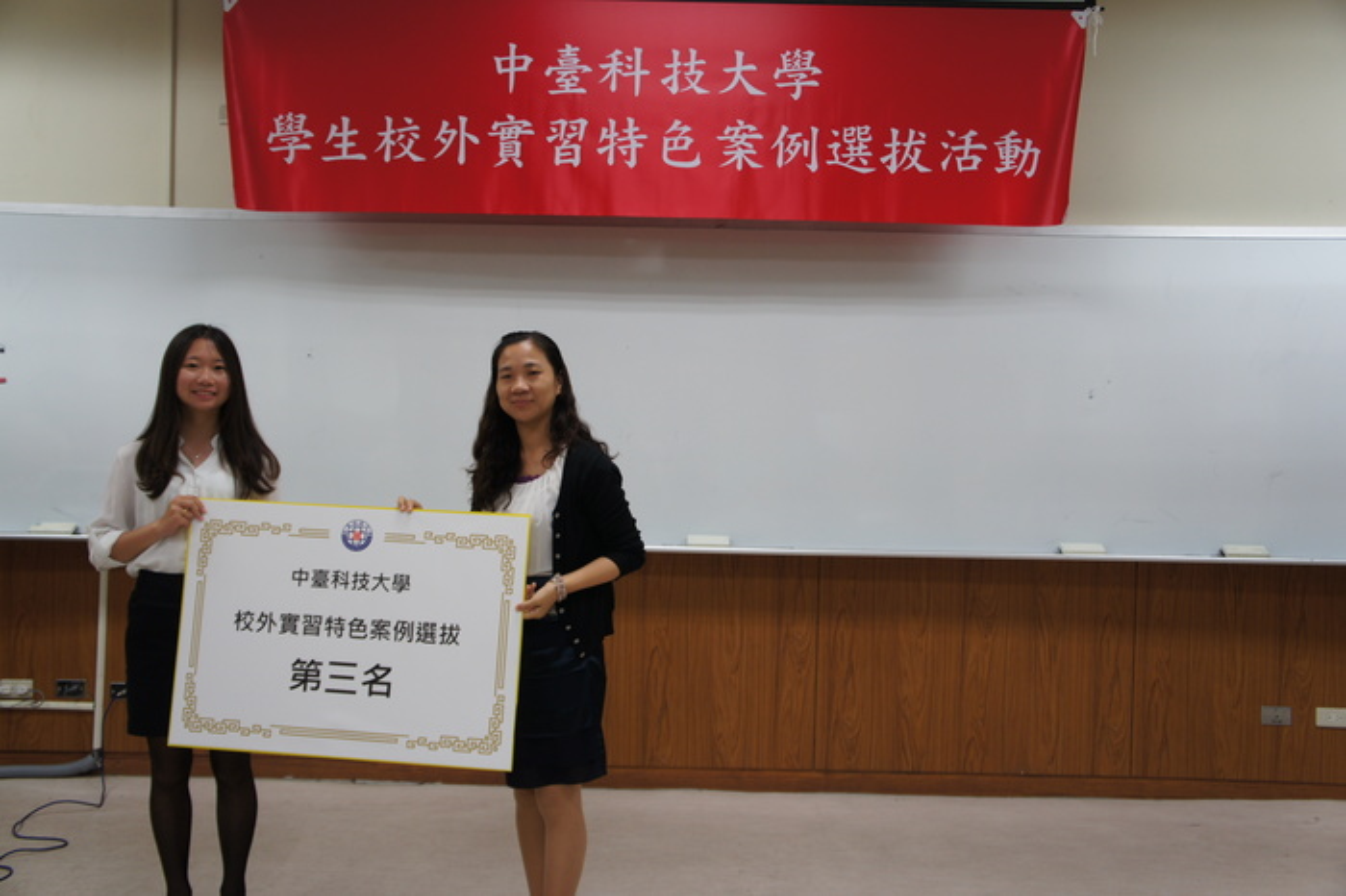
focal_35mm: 34
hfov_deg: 55.1
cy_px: 448
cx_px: 673
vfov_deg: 38.3
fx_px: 1289
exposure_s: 1/40
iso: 250
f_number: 4
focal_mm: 23
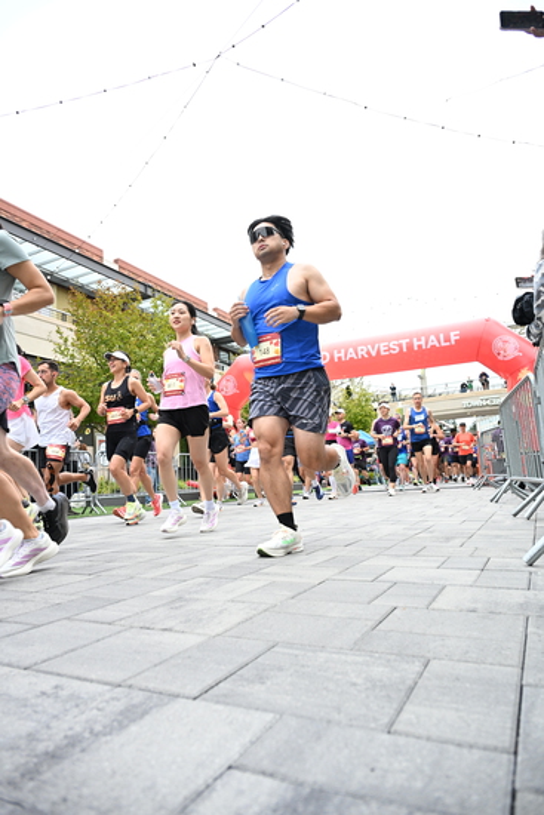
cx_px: 272
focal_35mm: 24
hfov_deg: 53.2
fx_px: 544
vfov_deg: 73.7
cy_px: 408
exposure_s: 1/640
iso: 2000
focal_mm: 24
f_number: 4
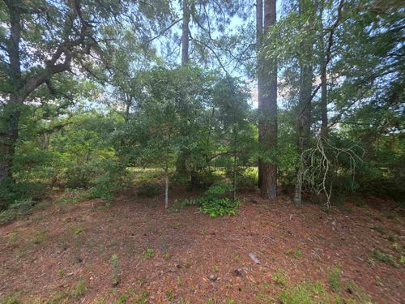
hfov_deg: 106.2
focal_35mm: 13
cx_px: 202
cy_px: 152
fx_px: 152
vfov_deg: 89.9
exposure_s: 1/120
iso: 20
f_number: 1.9
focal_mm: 2.2
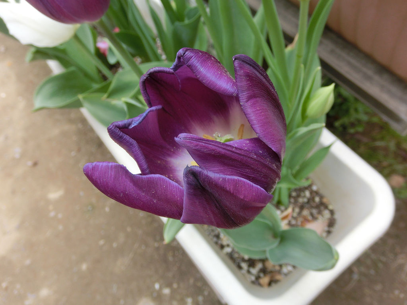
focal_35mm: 28
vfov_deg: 49.7
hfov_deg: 63.4
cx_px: 204
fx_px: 329
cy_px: 152
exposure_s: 1/125
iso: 80
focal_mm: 5
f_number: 3
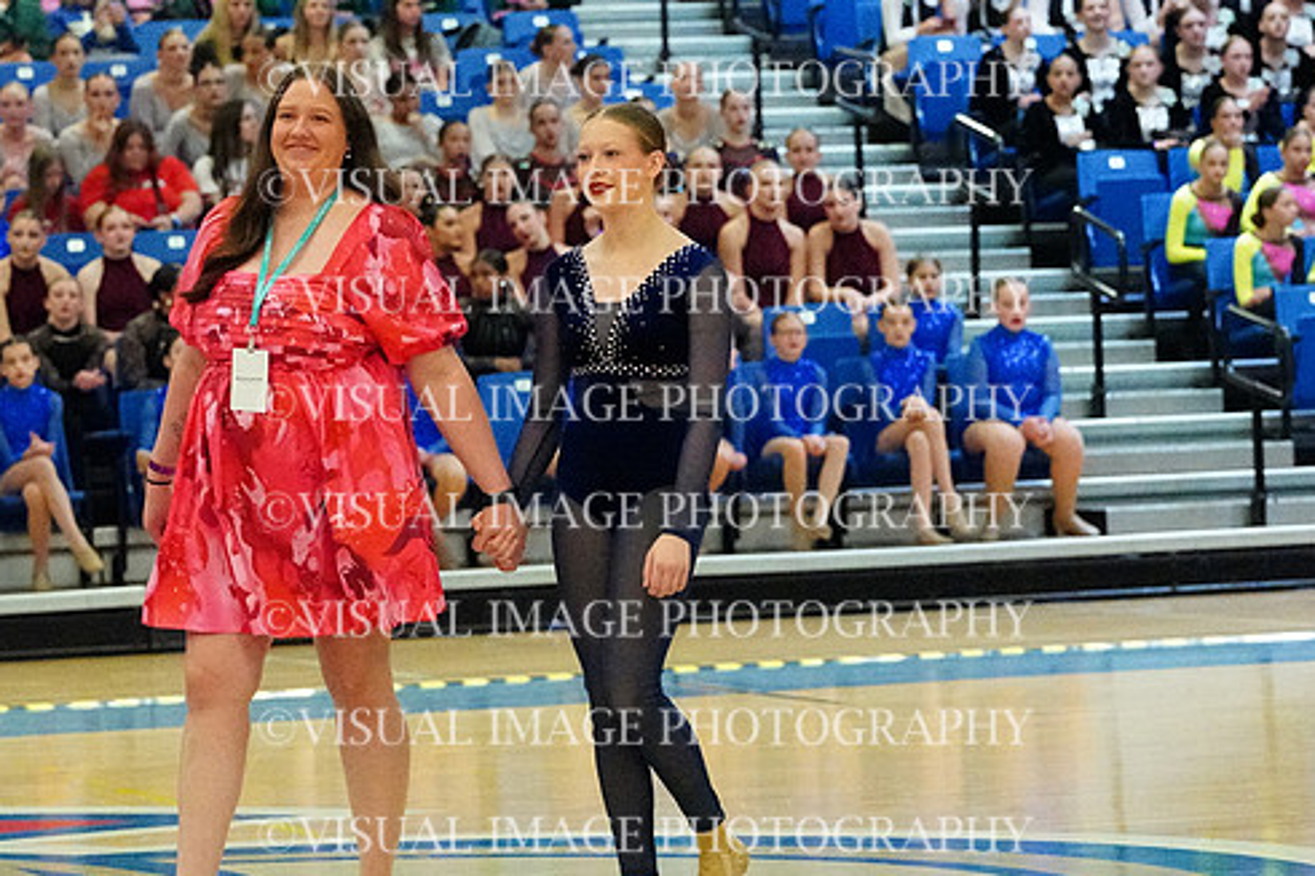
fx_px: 6390
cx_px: 645
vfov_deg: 7.8
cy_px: 457
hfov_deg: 11.7
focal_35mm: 175
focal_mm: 99
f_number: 4
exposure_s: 1/1000
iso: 25600
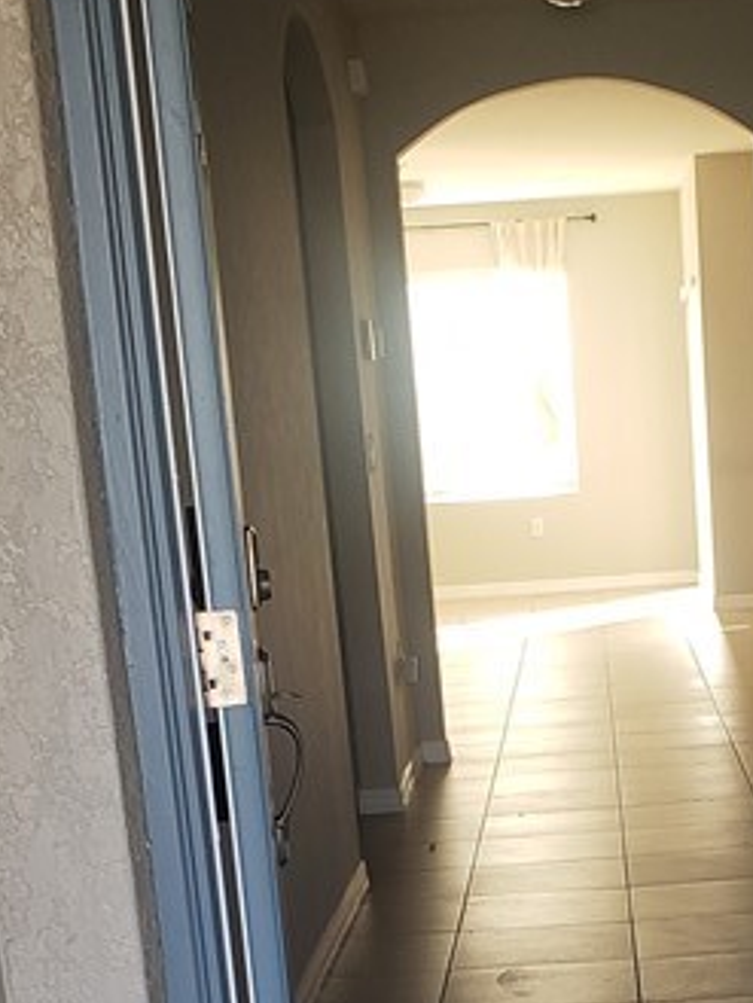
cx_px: 665
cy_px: 1027
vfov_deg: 23.0
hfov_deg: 18.0
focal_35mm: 81
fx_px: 2348
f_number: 2.4
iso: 125
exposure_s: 1/50
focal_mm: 4.3
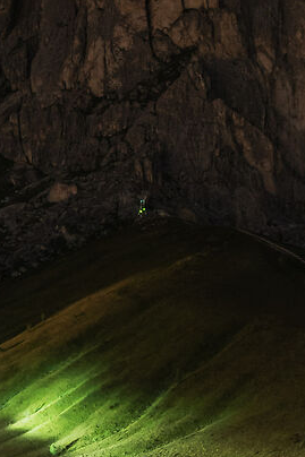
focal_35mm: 107
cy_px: -101
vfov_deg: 18.1
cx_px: 268
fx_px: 1361
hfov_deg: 12.7
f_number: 2.8
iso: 1000
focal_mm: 18
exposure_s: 158
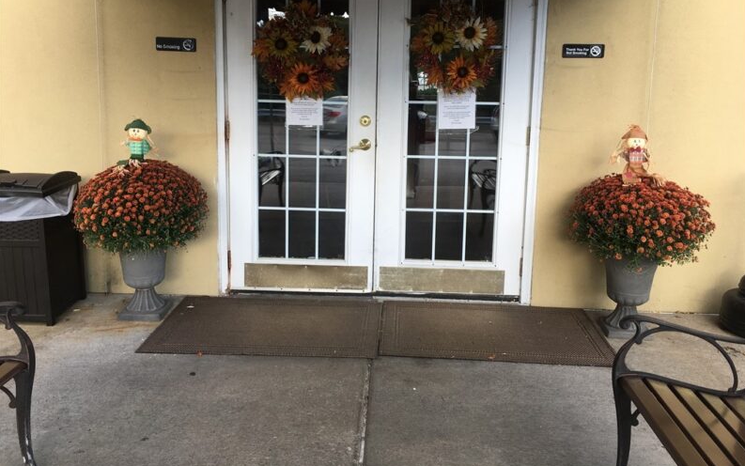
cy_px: 189
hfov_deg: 61.2
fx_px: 630
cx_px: 375
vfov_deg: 40.5
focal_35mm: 31
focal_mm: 4.15
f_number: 2.2
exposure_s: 1/125
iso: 25
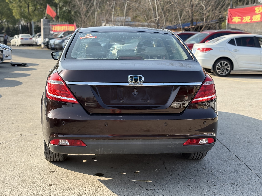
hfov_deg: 36.8
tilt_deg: -9.9
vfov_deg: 28.0
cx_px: 131
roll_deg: -0.6
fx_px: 394
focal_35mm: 52
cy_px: 98
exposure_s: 1/1002
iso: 32
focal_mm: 5.96
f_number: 1.6
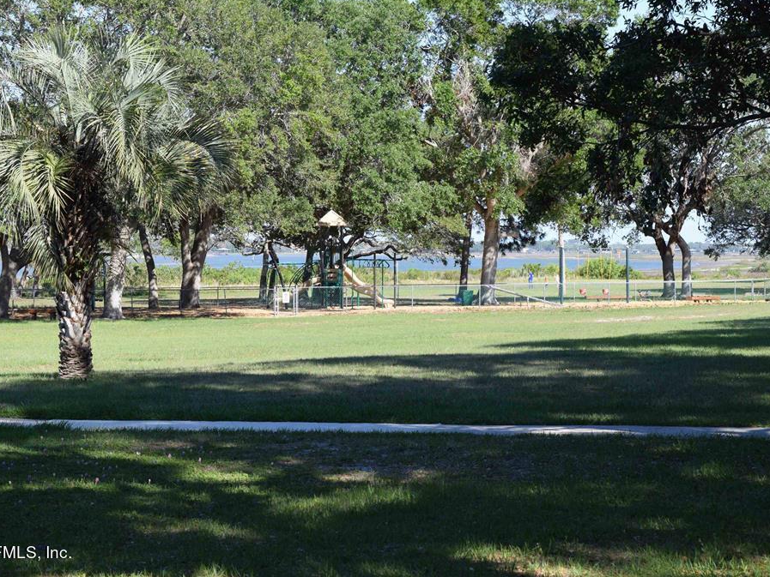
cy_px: 286
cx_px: 349
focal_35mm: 91
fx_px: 2014
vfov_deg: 16.3
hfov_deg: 21.6
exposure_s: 1/250
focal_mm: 55
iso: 200
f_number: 8
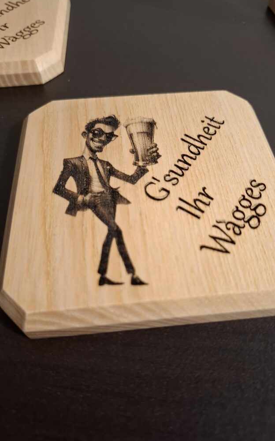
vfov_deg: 72.6
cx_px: 148
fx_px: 300
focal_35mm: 25
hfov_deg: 49.2
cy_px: 221
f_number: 1.8
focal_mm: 5.54
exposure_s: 1/33
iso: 400
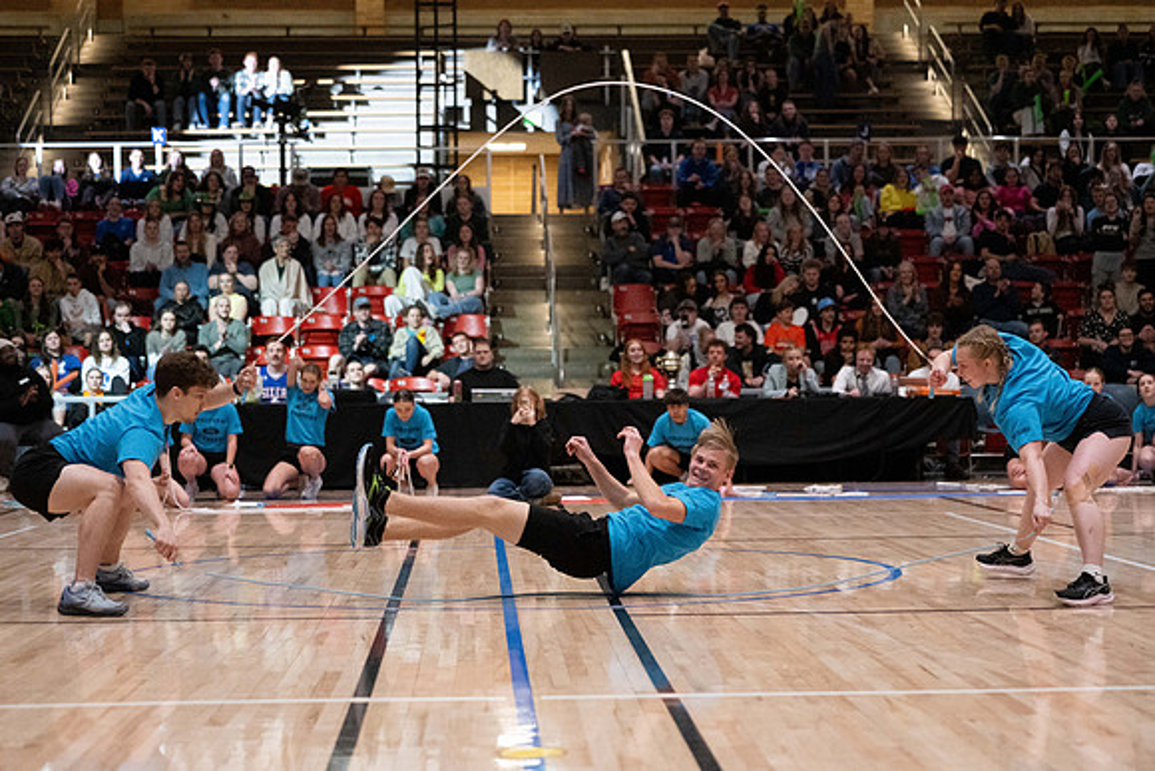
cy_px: 386
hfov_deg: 28.2
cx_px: 581
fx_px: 2297
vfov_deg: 19.0
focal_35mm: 72
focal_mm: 70
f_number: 2.8
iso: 8000
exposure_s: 1/1000
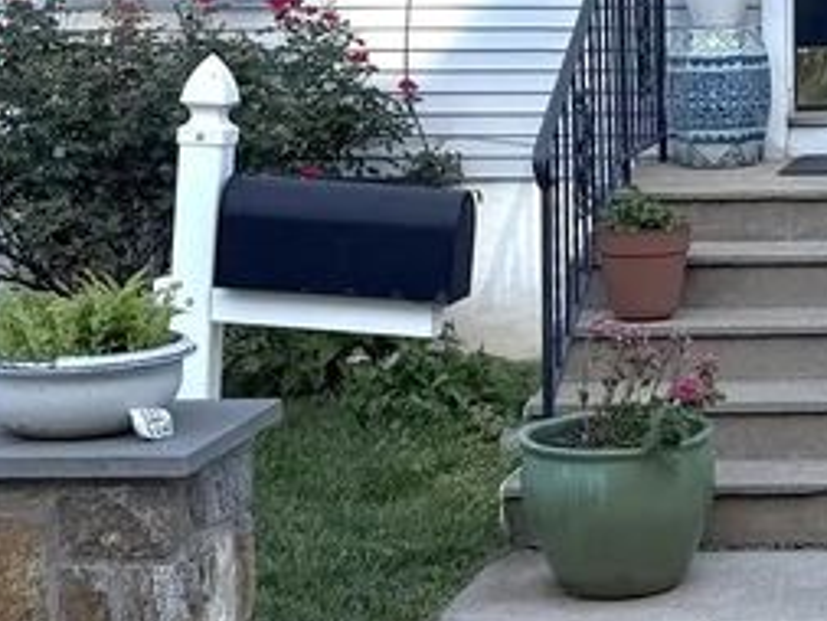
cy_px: -461
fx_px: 2318
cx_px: 850
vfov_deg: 13.8
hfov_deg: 19.6
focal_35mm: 97
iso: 80
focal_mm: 6.76
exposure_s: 1/2110
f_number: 1.78
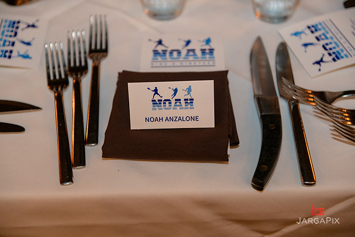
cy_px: 118
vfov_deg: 22.6
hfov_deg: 33.4
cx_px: 178
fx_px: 592
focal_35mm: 60
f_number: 3.2
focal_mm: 60
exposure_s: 1/125
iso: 1600
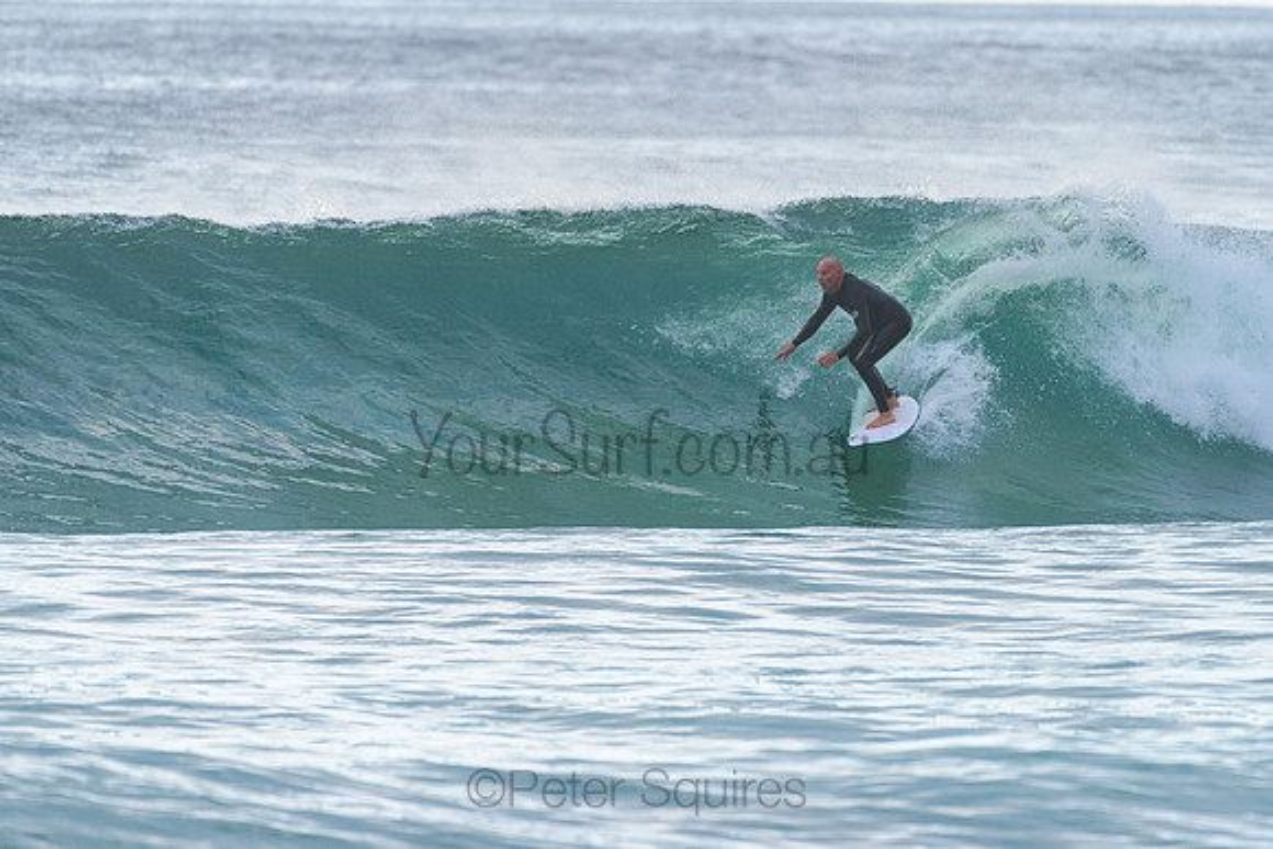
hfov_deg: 3.4
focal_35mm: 613
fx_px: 21693
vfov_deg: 2.2
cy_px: 330
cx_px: 725
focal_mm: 500
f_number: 5.6
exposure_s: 1/2000
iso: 640
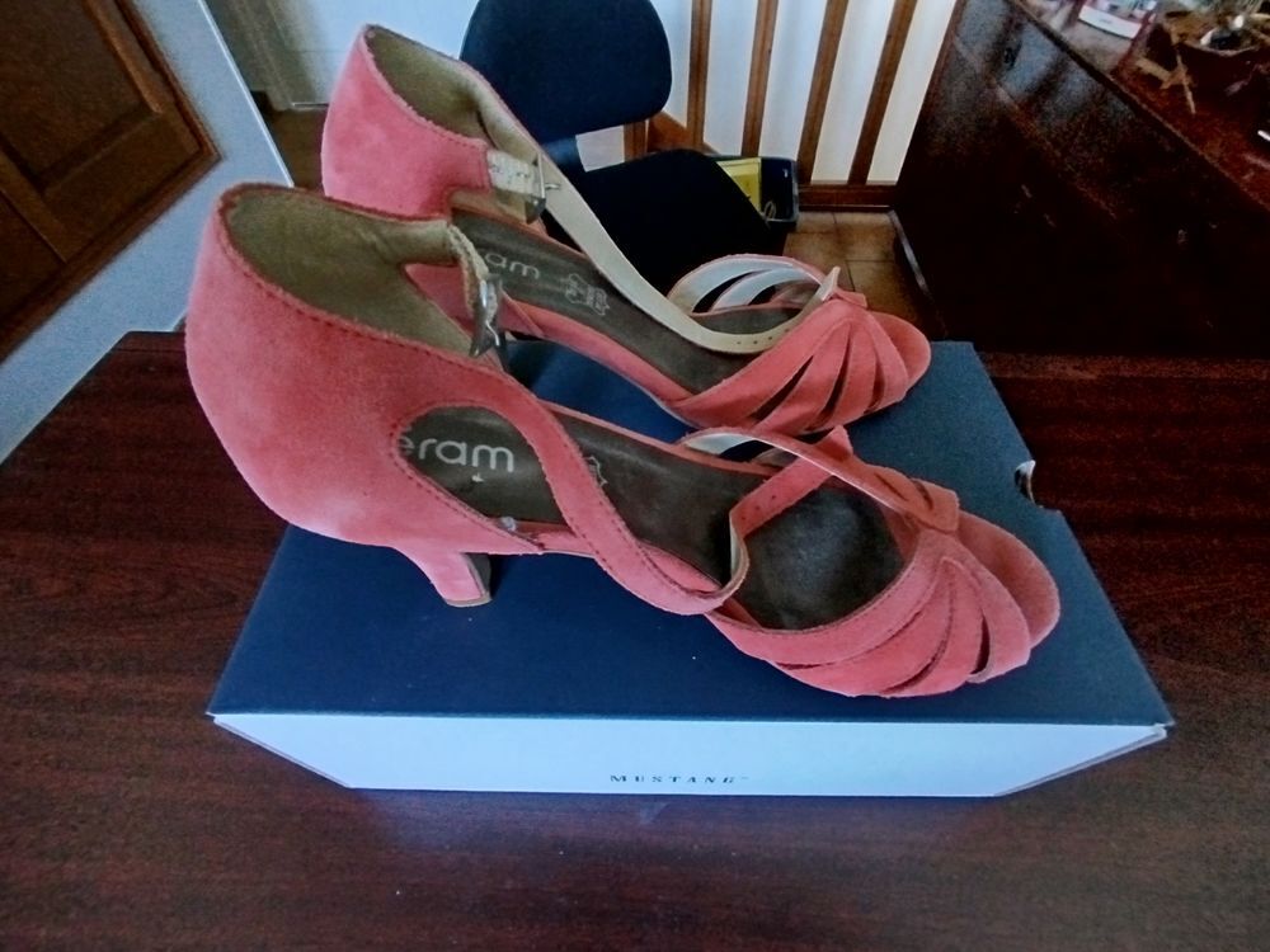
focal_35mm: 15
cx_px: 635
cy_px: 476
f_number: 2.2
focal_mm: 1.65
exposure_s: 1/20
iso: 320
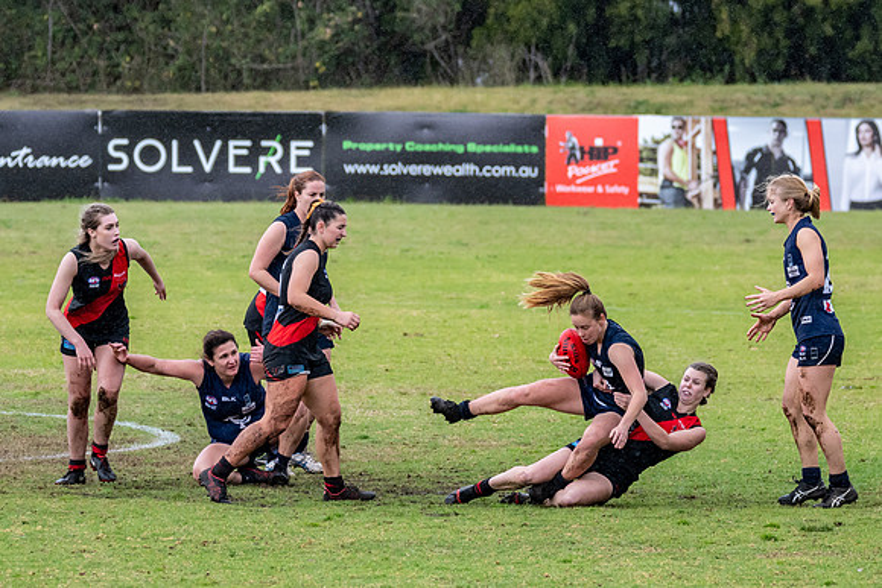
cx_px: 548
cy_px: 303
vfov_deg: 2.6
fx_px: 12894
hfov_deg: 3.9
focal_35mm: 526
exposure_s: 1/1250
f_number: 7.1
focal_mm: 280
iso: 1000
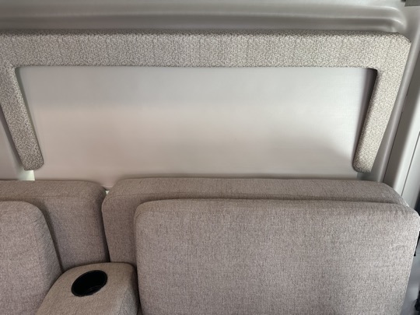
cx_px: 210
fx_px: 291
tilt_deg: -19.5
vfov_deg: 56.8
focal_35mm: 24
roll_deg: +2.0
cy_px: 158
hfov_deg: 71.6
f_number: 1.78
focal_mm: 6.86
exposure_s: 1/121
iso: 80
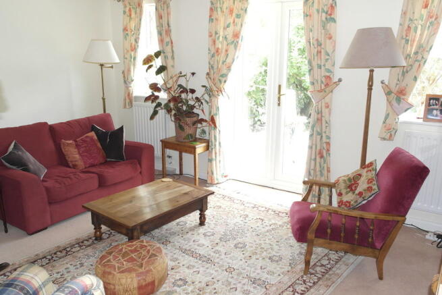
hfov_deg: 61.9
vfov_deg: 43.6
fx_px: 368
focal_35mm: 30
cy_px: 148
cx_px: 221
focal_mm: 20
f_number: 8
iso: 800
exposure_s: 1/40
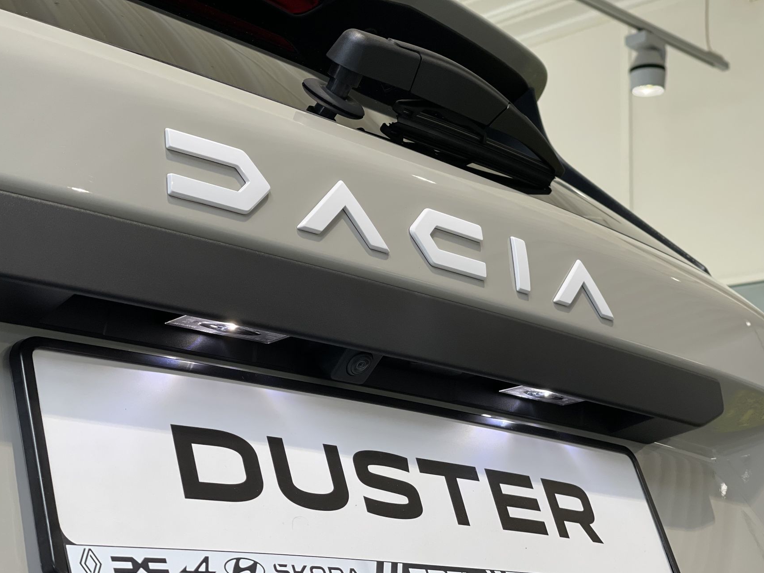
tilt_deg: +12.3
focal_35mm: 67
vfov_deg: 21.9
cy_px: 299
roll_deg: -1.4
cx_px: 374
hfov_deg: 29.0
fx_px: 1479
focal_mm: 7.5
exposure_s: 1/100
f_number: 2.2
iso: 100
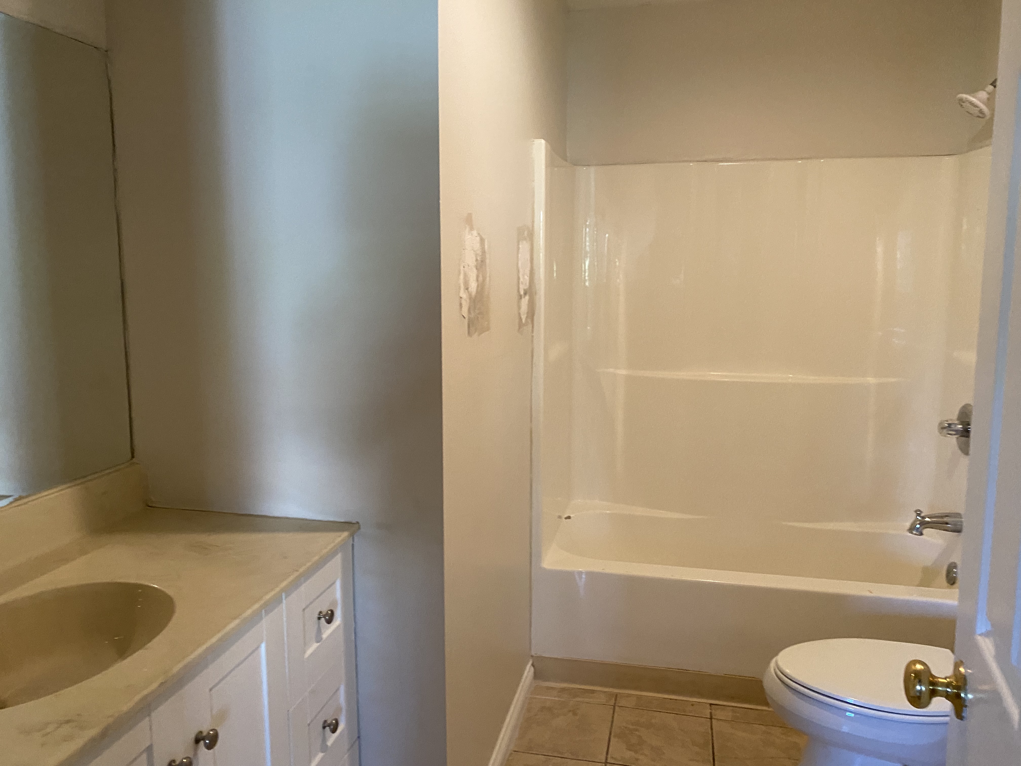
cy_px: 383
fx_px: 767
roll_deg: +0.1
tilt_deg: -8.0
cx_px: 510
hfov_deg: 67.3
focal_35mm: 26
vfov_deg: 53.1
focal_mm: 4.25
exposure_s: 1/60
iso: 320
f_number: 1.8
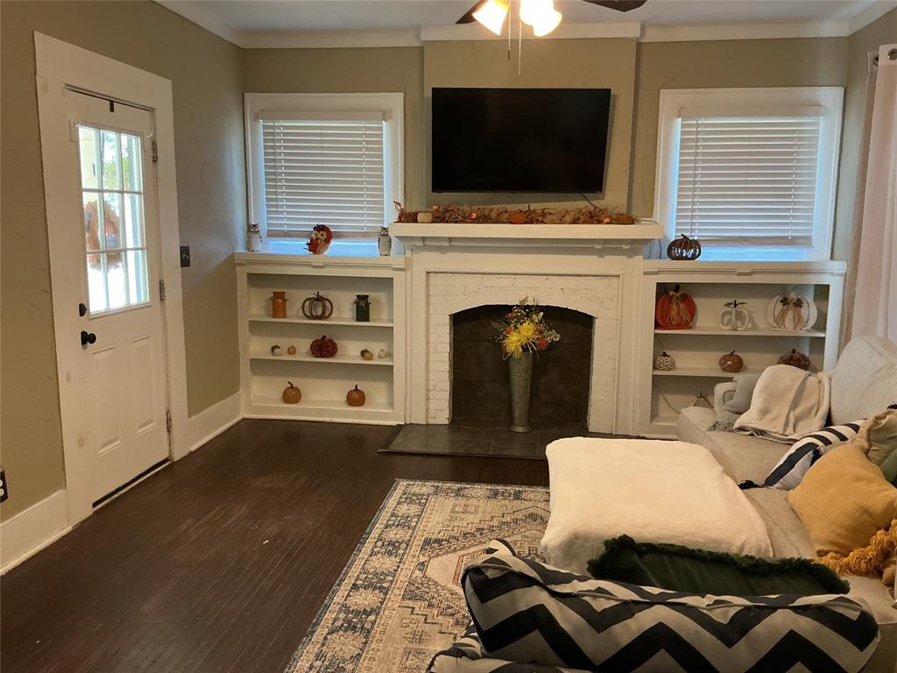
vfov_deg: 48.2
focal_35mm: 29
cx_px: 448
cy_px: 336
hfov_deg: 61.7
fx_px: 751
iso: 250
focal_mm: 3
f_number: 1.8
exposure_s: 1/60
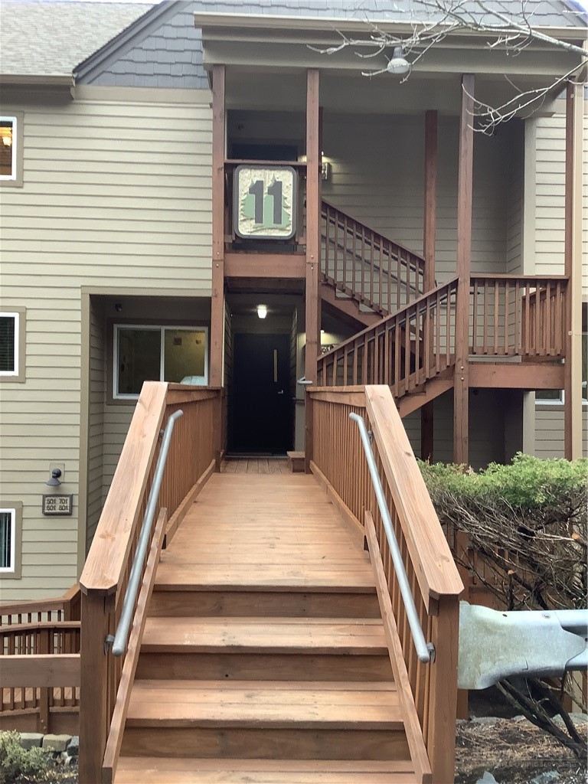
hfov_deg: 45.4
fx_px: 702
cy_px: 392
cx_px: 294
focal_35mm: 31
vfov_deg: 58.4
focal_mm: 3.3
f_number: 2.4
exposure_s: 1/50
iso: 64
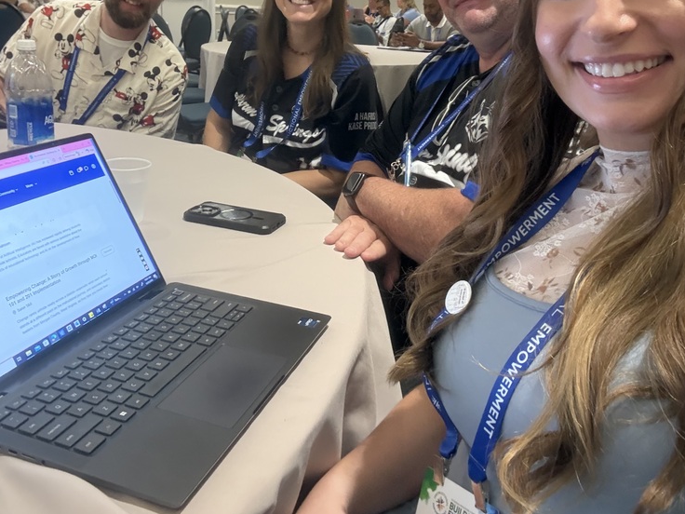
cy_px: 162
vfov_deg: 43.4
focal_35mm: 32
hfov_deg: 56.8
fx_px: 633
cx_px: 327
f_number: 1.9
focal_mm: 2.69
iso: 320
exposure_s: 1/40
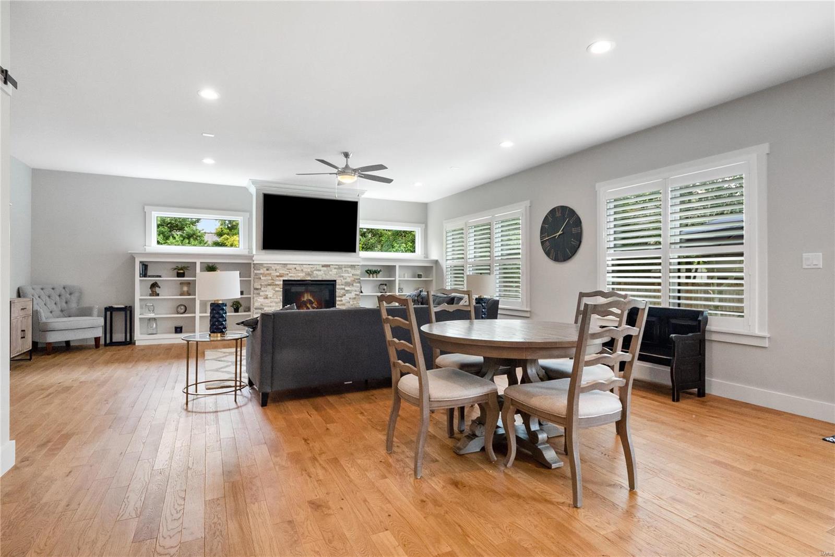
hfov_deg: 90.0
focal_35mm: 18
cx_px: 418
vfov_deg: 67.4
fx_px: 417
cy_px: 278
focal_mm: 9
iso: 400
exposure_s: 1/50
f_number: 8
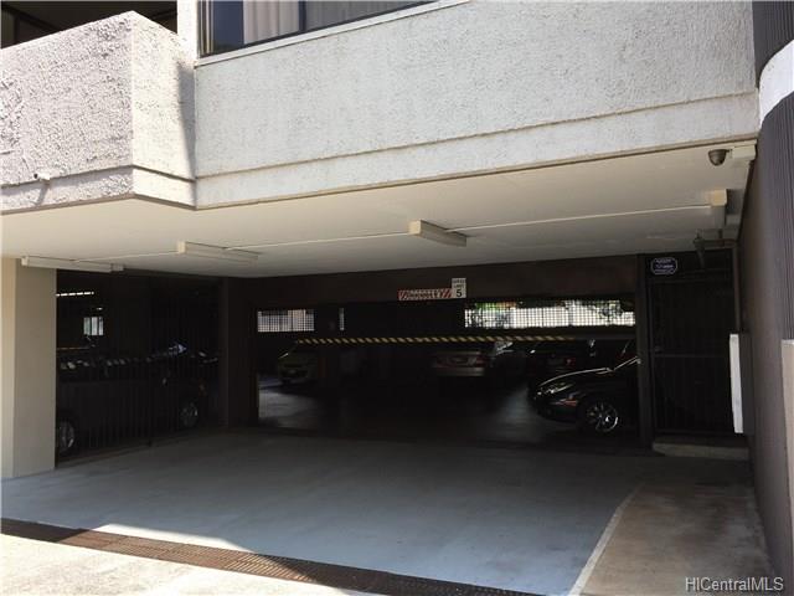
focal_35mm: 29
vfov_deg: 48.2
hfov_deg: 61.7
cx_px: 397
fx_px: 665
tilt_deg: +3.3
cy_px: 298
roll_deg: +0.1
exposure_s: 1/434
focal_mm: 4.15
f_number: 2.2
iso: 32
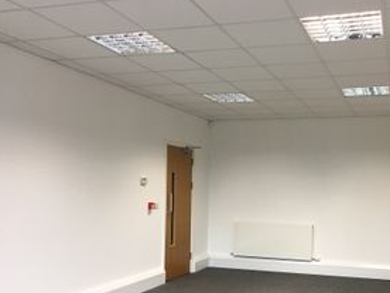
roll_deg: -1.4
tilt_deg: -0.2
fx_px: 473
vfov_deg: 33.9
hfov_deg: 44.3
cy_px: 202
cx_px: 252
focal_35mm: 42
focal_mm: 4.15
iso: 64
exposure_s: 1/33
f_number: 2.2
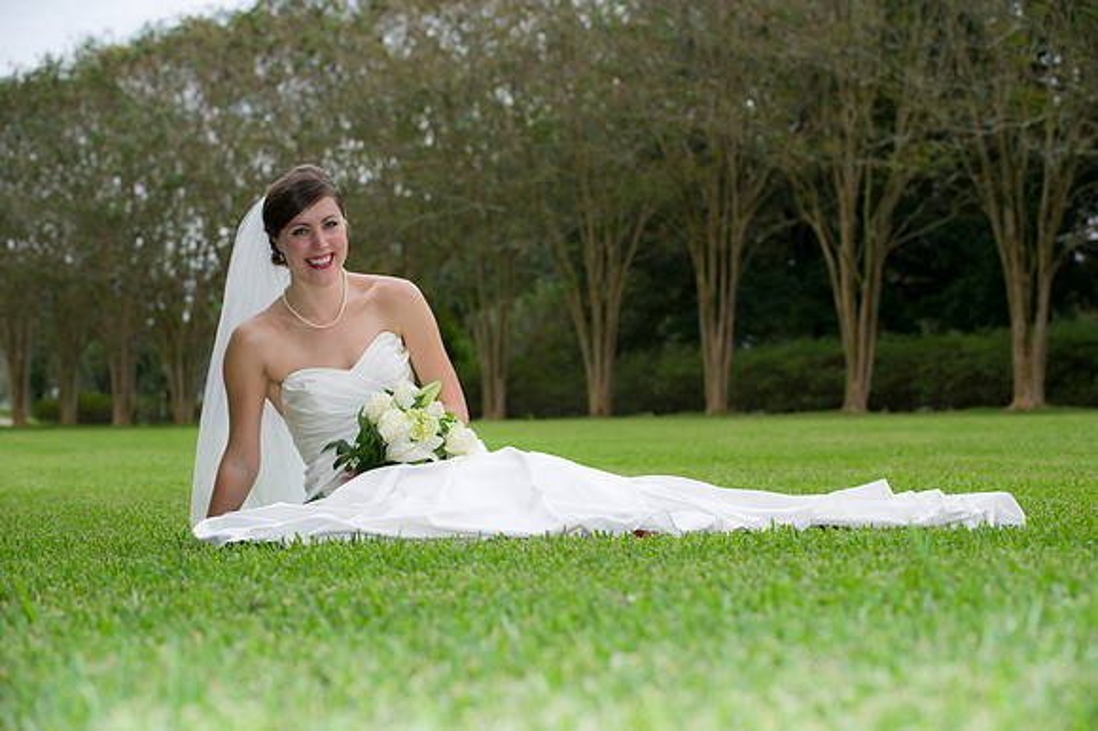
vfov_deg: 14.4
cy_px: 366
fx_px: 2896
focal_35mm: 95
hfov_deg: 21.5
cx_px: 549
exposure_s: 1/250
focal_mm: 95
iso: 400
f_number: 4.5
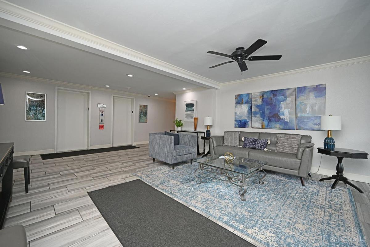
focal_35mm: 14
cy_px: 124
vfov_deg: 81.2
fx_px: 144
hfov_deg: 104.3
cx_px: 185
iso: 320
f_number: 4
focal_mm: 14
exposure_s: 1/60
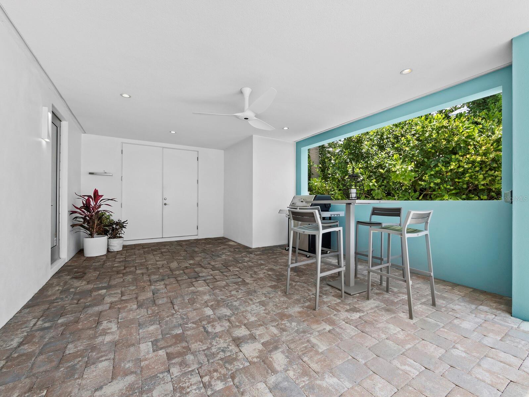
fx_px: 214
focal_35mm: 14
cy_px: 198
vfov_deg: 85.7
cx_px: 264
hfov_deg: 102.0
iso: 400
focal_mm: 7
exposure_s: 1/50
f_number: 11
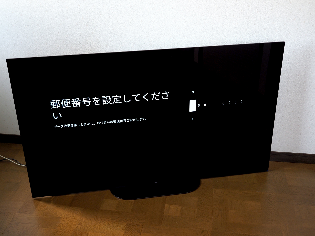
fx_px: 382
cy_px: 118
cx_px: 158
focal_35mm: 42
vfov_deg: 34.3
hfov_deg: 44.8
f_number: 2.8
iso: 500
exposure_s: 1/60
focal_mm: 21
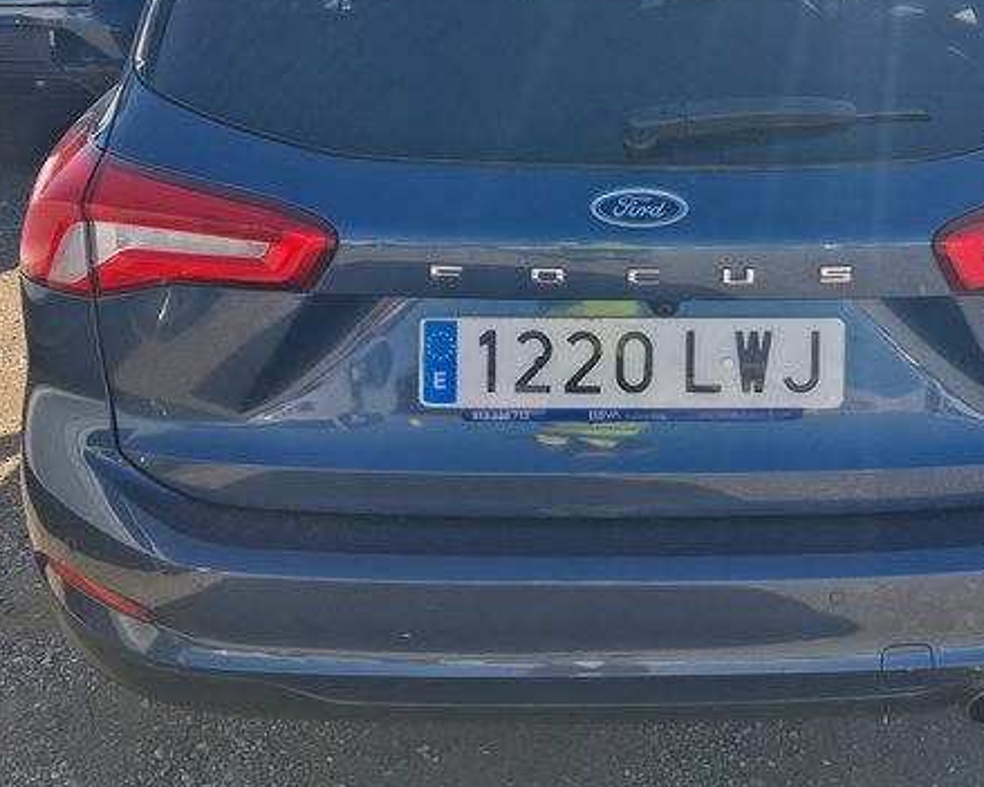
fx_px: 1398
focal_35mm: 48
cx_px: 587
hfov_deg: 38.6
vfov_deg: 31.1
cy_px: 244
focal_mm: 4
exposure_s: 1/503
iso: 20
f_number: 1.8
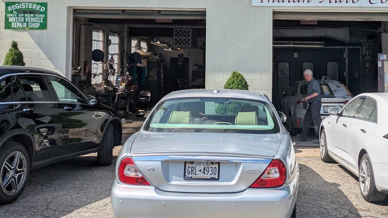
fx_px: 494
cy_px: 34
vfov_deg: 24.4
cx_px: 262
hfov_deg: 42.3
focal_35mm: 48
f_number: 1.89
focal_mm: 5.43
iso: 48
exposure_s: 1/3378
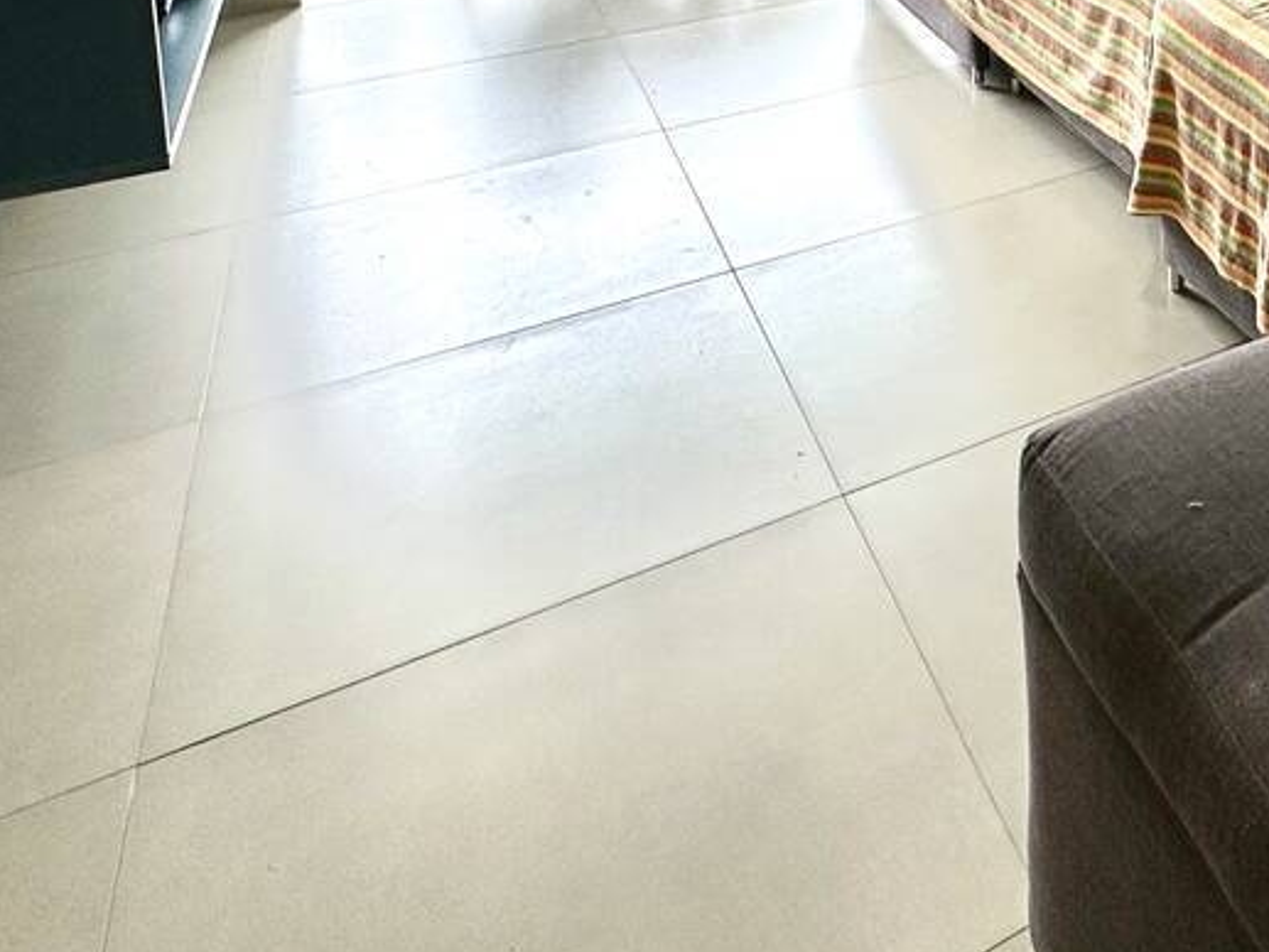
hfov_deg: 39.0
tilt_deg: -8.0
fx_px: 1430
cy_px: -285
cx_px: 1406
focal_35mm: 39
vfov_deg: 29.6
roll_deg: +0.4
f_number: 2.2
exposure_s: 1/355
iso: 40
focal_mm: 2.22
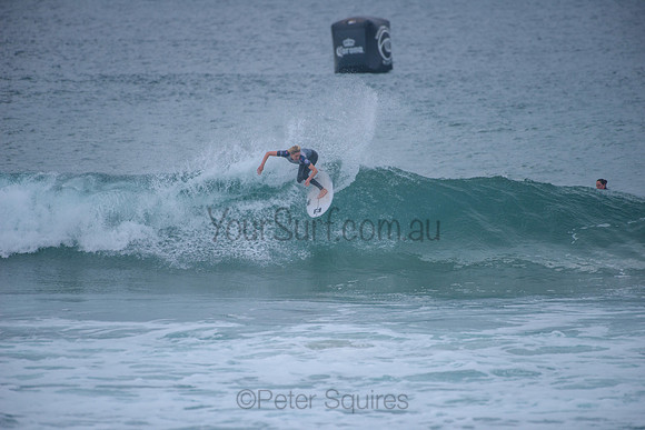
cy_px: 215
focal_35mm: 500
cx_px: 322
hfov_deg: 4.1
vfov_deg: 2.8
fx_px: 8960
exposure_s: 1/2000
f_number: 5.6
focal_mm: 500
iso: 320
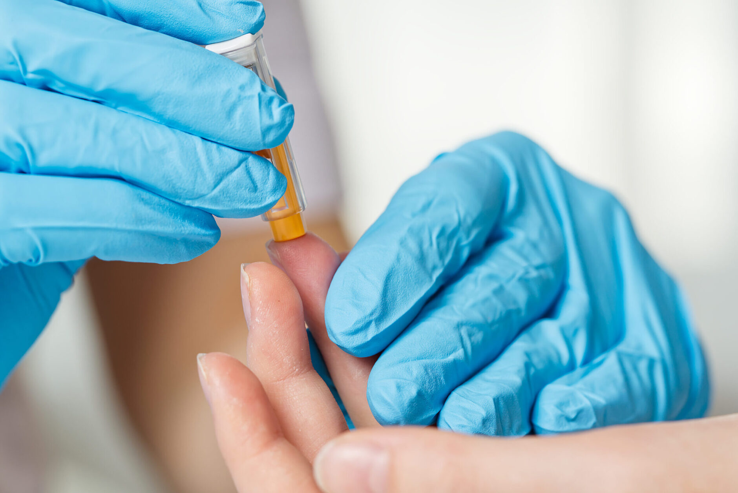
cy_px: 246
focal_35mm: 135
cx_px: 369
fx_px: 2769
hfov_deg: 15.2
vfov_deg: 10.2
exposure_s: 1/160
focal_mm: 90
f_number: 4.5
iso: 100
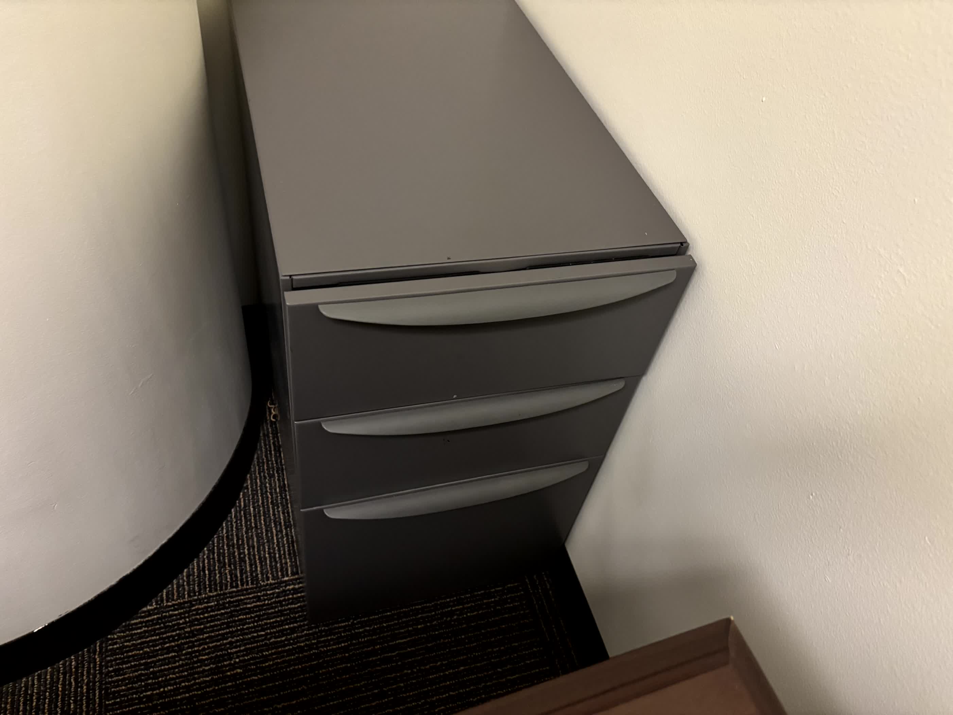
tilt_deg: -47.6
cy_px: 358
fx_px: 716
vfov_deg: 53.1
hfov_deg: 67.3
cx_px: 476
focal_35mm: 26
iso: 640
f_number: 1.6
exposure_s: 1/30
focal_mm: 5.96
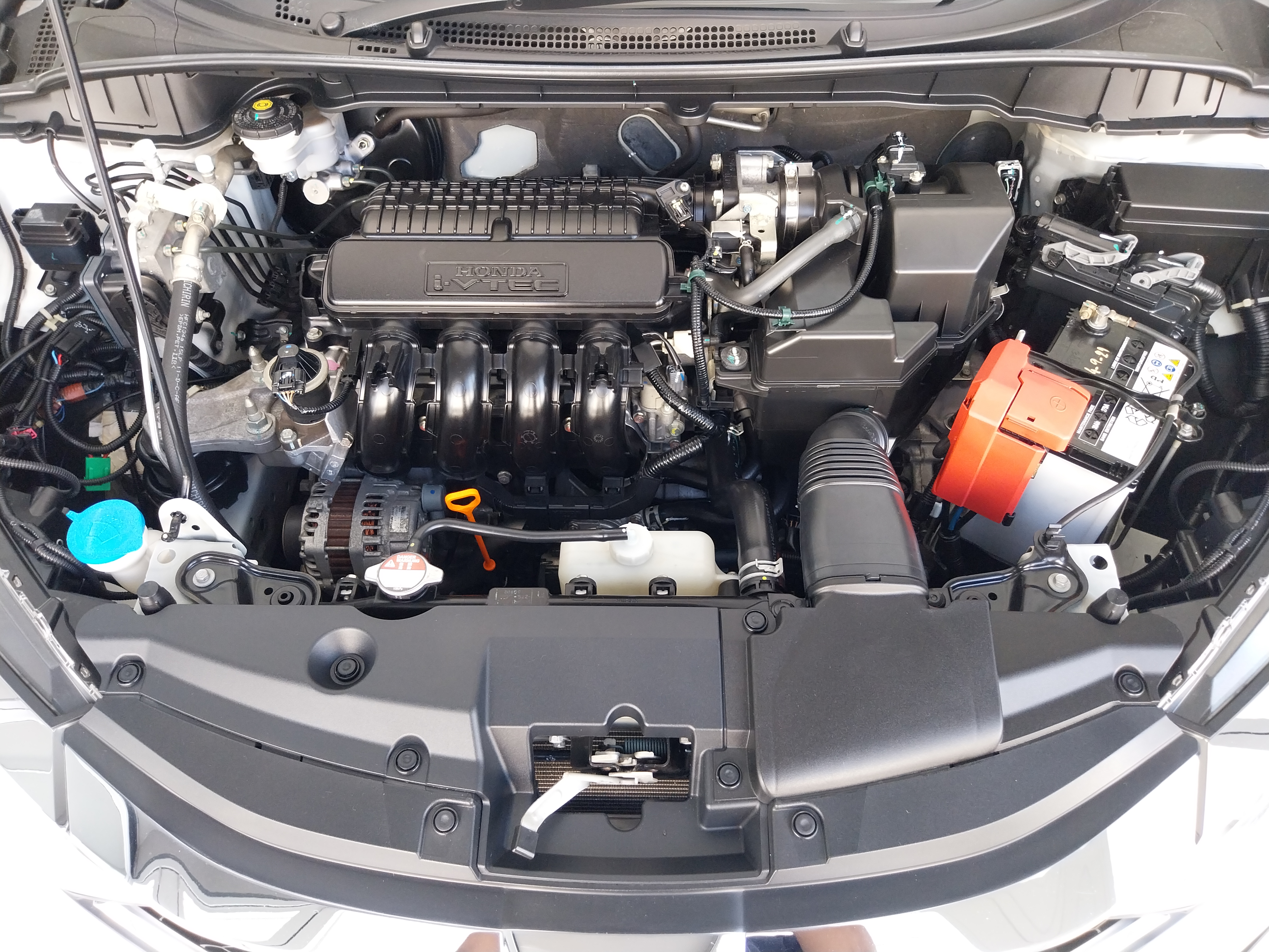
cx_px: 634
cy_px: 476
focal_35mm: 26
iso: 80
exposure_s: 1/50
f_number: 1.8
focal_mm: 4
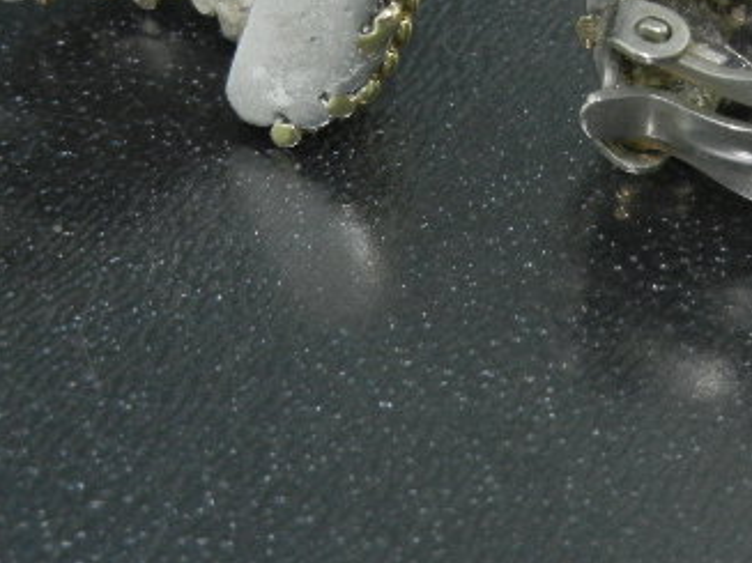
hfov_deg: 14.8
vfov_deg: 11.1
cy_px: 103
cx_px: 476
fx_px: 2888
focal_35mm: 133
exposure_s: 1/30
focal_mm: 12.2
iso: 800
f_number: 8.2
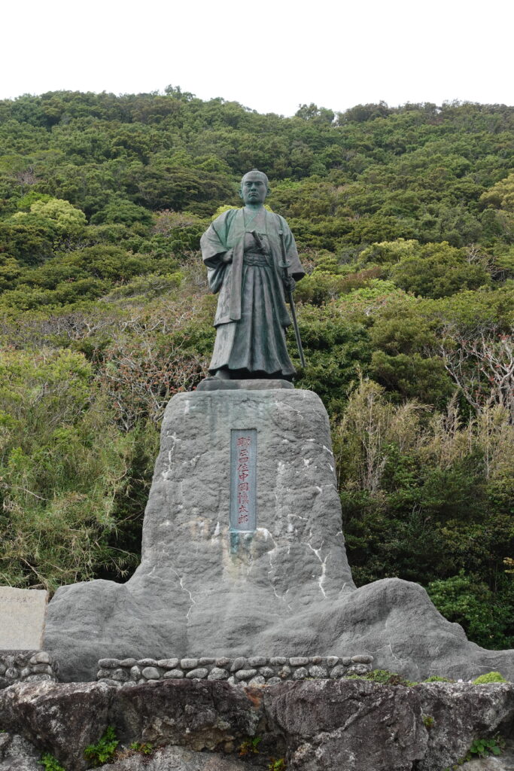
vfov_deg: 43.6
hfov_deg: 29.9
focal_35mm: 45
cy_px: 386
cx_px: 257
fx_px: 963
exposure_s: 1/250
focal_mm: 16.62
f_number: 4
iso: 125
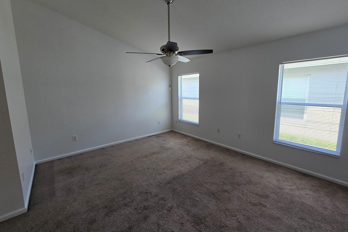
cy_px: 107
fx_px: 135
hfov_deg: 104.3
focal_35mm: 14
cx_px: 174
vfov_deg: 81.1
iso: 64
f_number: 2.2
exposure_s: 1/60
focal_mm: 2.2
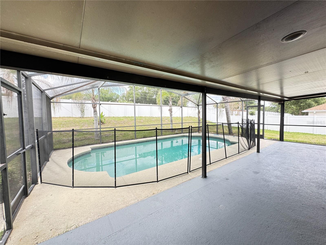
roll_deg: +0.6
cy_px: 122
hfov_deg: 102.1
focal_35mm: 14
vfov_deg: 85.7
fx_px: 132
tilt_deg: -4.4
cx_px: 163
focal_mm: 2.22
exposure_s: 1/99
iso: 64
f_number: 2.2
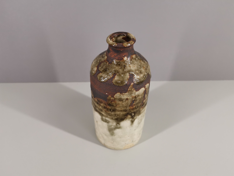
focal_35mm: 27
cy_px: 88
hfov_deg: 65.3
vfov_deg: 51.4
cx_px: 117
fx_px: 183
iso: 125
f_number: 1.8
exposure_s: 1/100
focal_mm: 5.58
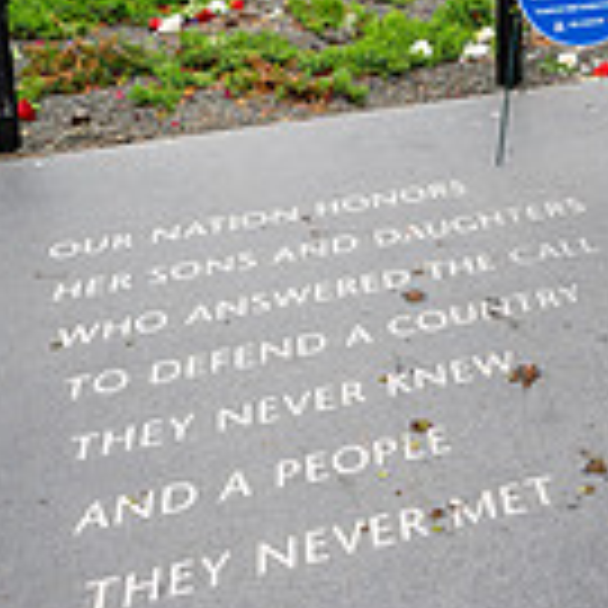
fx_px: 1351
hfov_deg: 24.9
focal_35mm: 68
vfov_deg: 24.9
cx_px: 502
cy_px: 104
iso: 900
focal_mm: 24
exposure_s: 1/640
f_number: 8
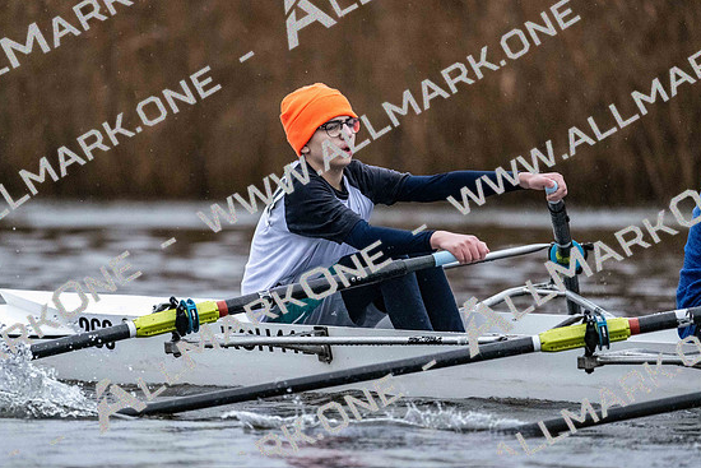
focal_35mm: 422
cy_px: 237
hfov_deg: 4.9
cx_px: 354
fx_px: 8219
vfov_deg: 3.3
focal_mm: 400
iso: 10000
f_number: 4.5
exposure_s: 1/1600
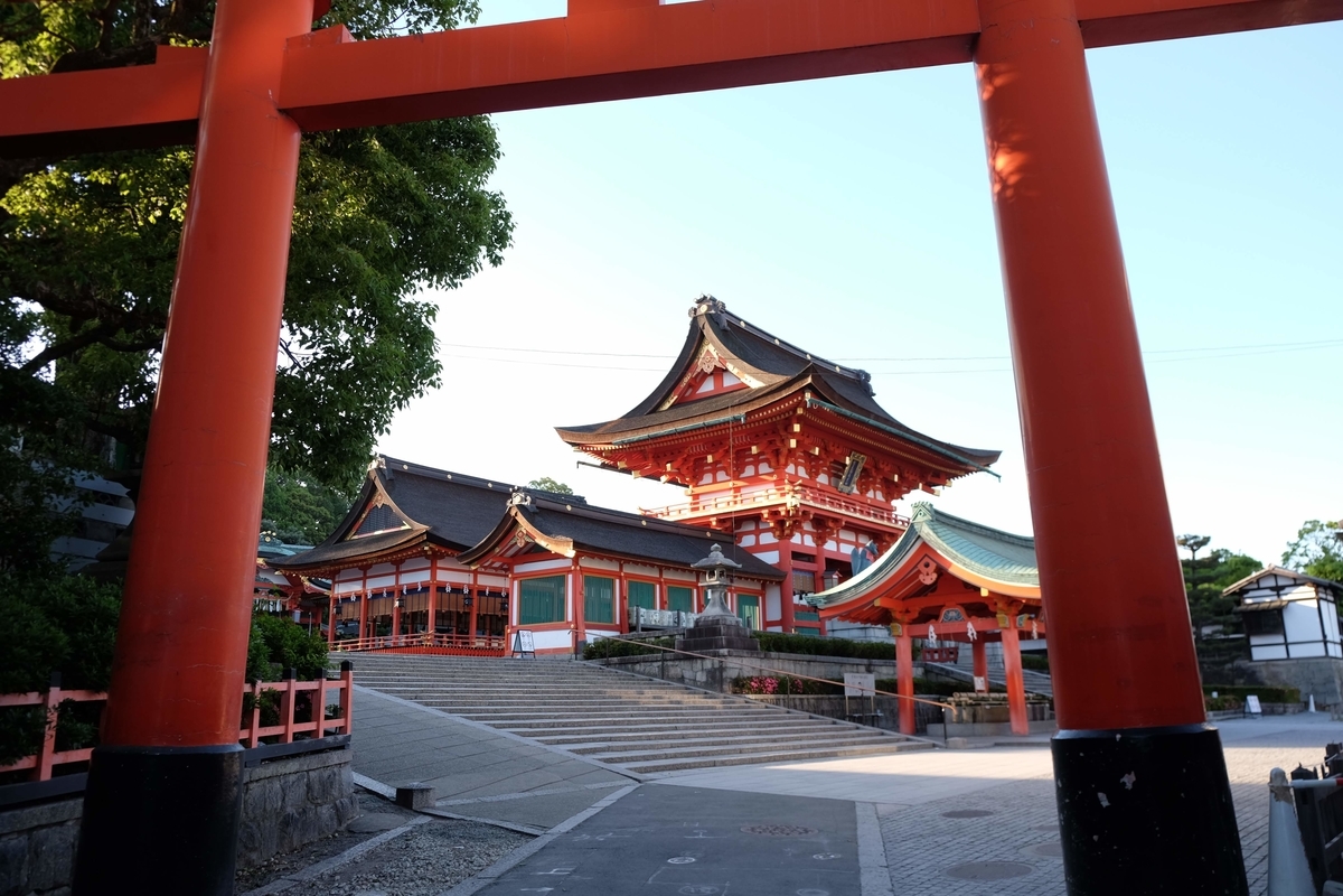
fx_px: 1007
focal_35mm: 27
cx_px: 672
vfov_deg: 47.9
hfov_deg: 67.4
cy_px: 448
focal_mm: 18
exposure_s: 1/150
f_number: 4
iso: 200
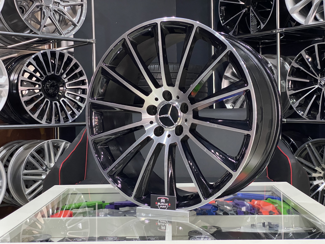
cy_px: 122
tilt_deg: -0.7
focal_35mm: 52
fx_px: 488
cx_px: 162
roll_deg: +0.8
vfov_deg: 28.0
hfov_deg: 36.8
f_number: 2
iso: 320
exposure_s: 1/50
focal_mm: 6
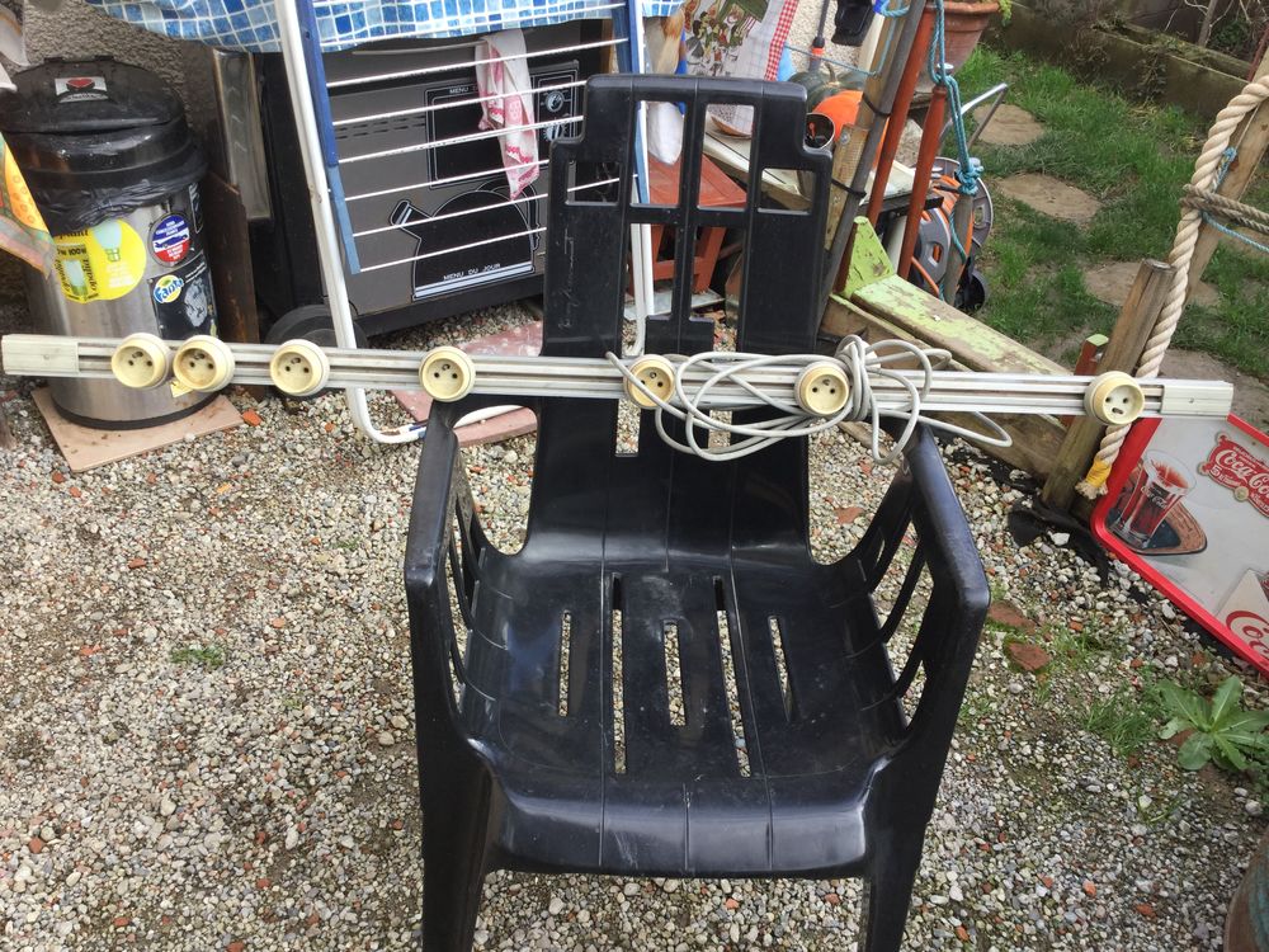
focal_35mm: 31
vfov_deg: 45.4
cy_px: 476
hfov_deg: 58.4
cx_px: 634
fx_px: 1136
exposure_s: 1/228
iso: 25
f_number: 2.4
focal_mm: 3.3
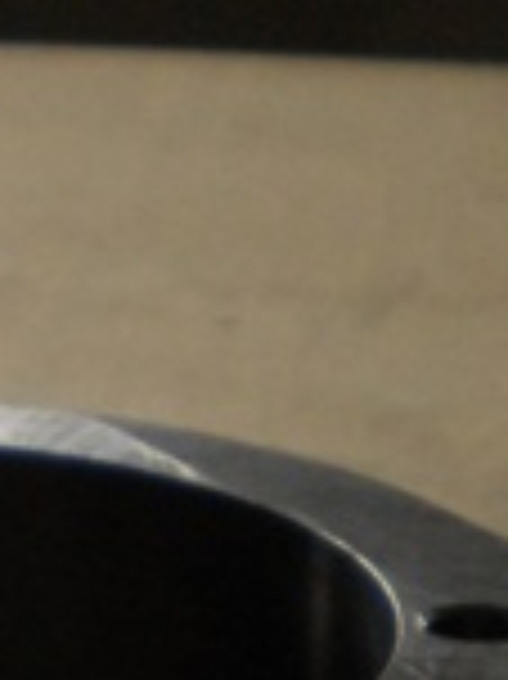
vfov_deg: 10.4
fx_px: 3645
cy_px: 905
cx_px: 126
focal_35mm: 186
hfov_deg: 8.0
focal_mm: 6.3
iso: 262
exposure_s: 1/443
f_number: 3.1
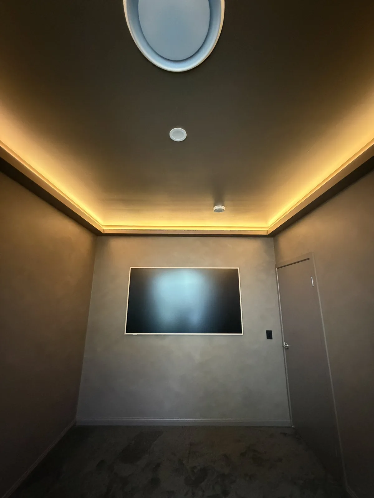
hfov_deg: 85.7
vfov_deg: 102.1
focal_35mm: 14
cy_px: 249
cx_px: 187
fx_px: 202
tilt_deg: +13.8
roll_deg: -1.3
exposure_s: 1/33
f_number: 2.2
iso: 1000
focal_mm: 2.22
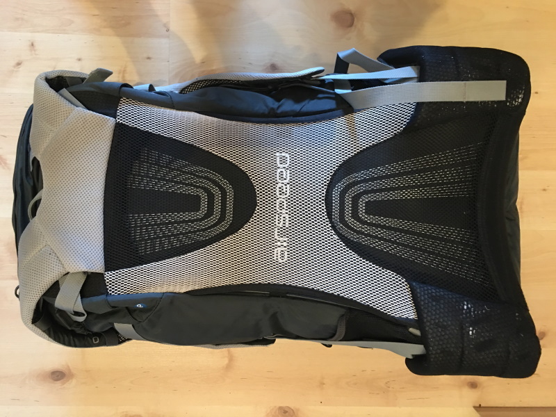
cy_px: 208
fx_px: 466
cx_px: 278
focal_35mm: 29
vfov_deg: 48.2
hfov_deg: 61.7
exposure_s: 1/4
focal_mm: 4.15
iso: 100
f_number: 2.2
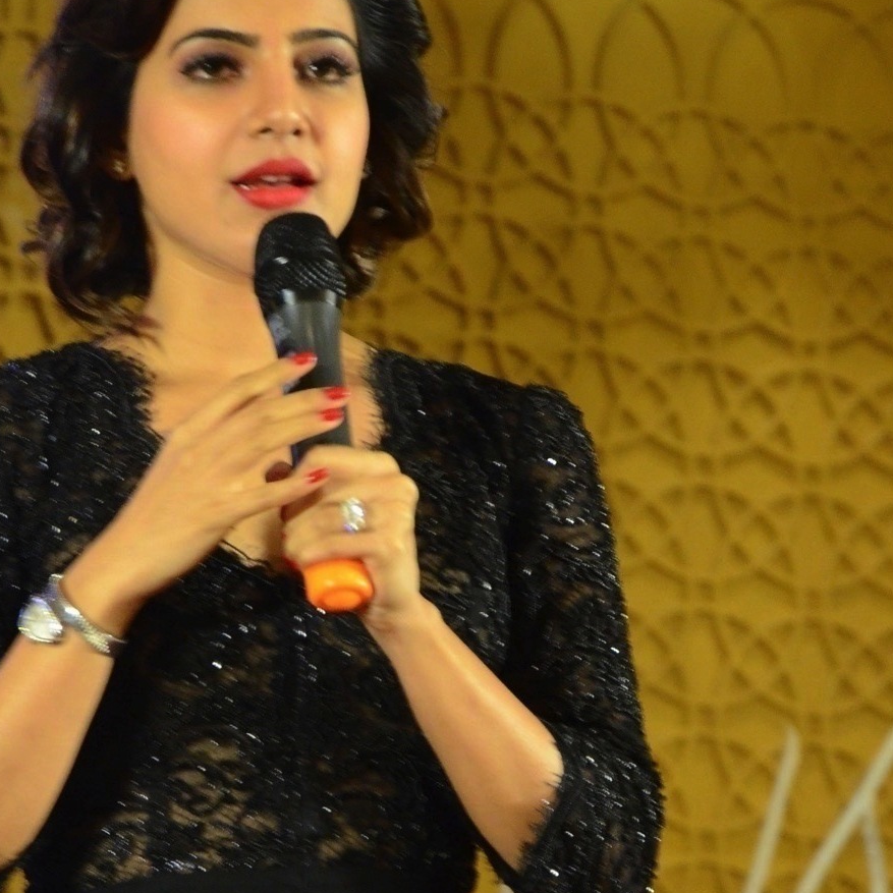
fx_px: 8725
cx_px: 263
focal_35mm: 299
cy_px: 692
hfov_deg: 5.9
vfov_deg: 5.9
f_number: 5.6
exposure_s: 1/80
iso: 2500
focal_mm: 105
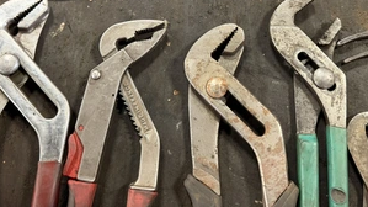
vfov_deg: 32.2
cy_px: 23
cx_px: 203
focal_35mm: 35
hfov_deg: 56.5
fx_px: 341
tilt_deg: -73.0
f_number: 1.78
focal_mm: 6.76
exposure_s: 1/40
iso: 640
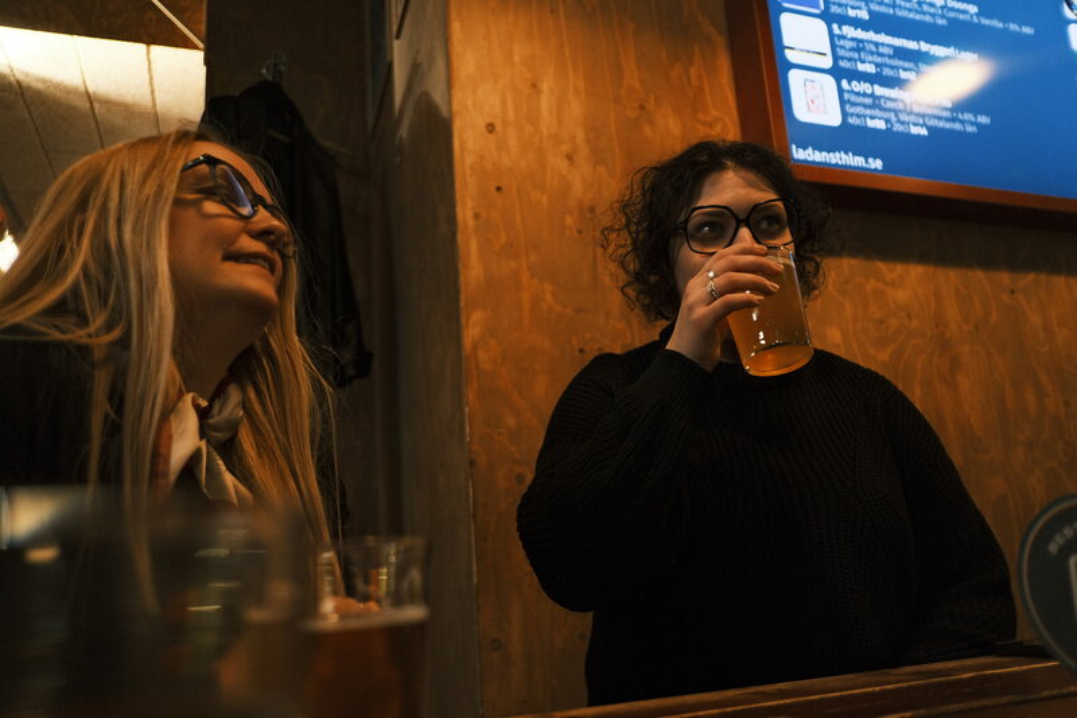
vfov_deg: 47.9
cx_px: 538
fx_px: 808
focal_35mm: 27
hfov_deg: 67.4
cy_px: 359
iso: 1600
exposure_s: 1/30
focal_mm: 18
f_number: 2
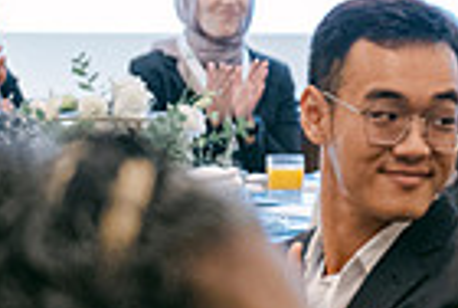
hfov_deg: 6.5
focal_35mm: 313
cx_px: 749
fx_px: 3991
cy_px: 152
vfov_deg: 4.4
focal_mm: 50
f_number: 2.8
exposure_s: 1/125
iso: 2500
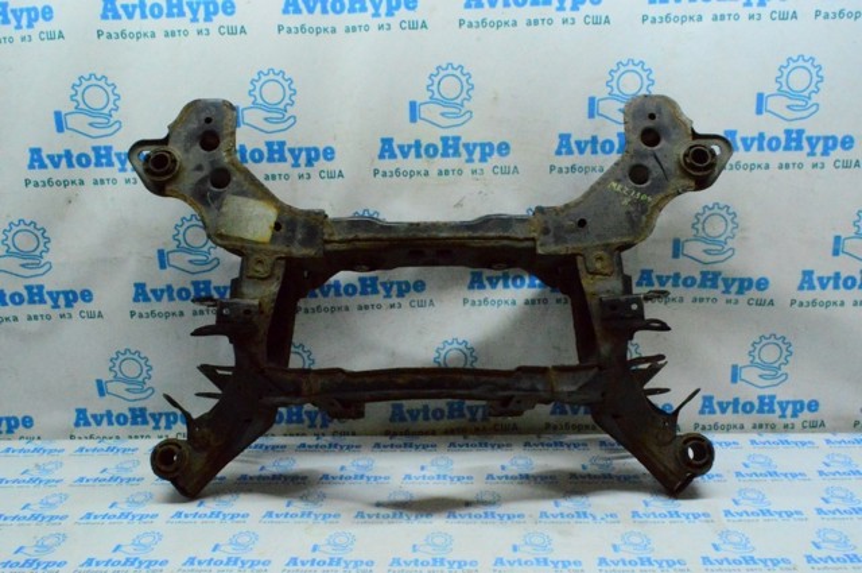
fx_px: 646
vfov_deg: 47.8
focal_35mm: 27
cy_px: 286
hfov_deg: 67.4
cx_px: 431
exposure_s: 1/80
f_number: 22
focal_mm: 18
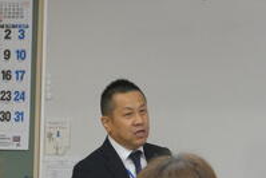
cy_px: 189
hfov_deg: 8.8
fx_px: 1730
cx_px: 72
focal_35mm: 234
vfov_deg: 5.9
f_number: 5
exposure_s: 1/80
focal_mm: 20.1
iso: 800
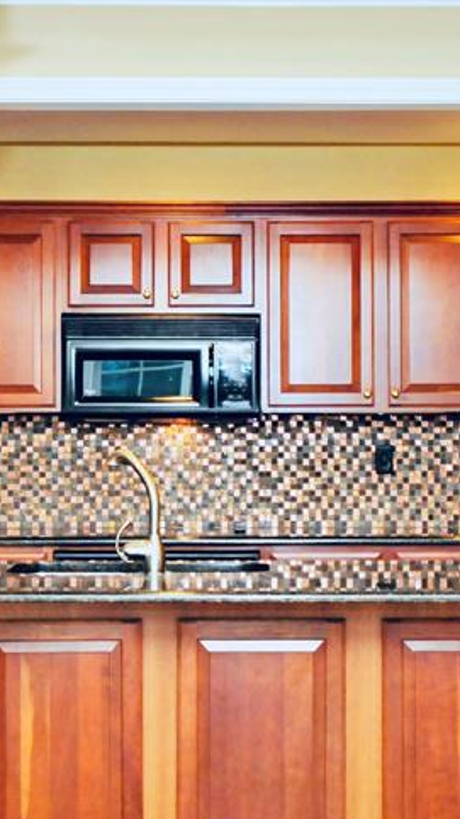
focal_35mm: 80
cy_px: 359
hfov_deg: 15.1
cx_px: 197
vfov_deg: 26.5
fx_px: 1735
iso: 1000
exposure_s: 1/125
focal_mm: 24
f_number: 4.5
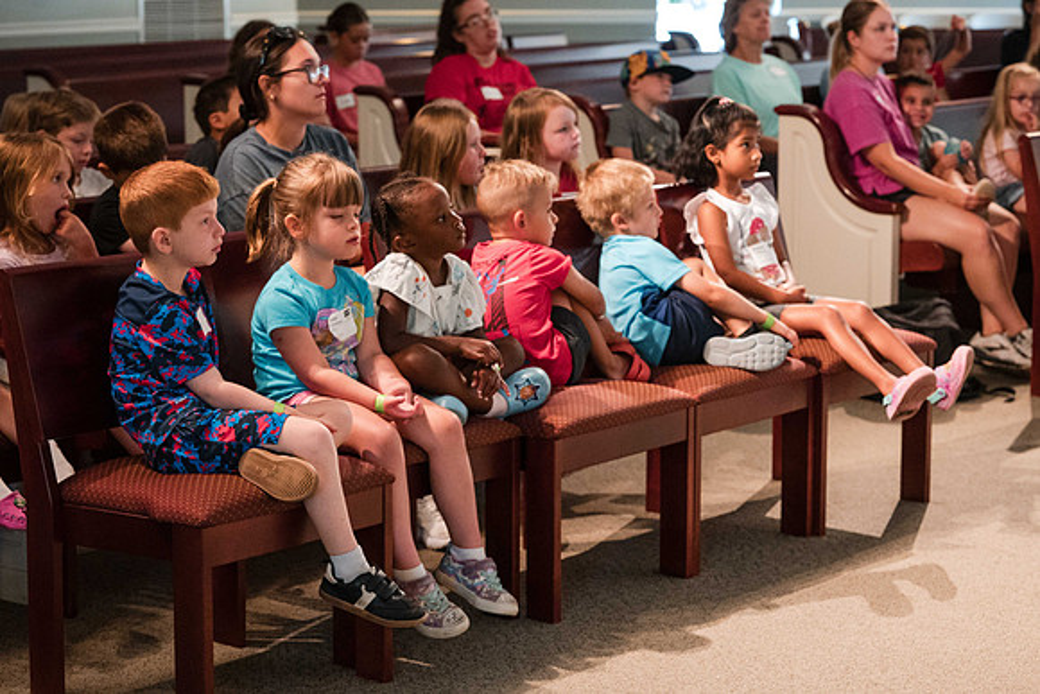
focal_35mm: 89
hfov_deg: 23.0
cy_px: 346
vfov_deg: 15.4
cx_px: 516
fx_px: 2561
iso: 6400
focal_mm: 85
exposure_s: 1/125
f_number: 5.6
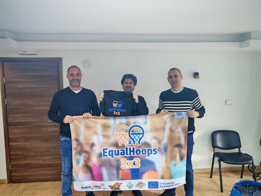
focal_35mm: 27
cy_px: 98
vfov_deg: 51.4
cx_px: 130
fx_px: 204
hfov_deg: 65.3
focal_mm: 5.52
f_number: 1.95
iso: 1000
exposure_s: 1/100
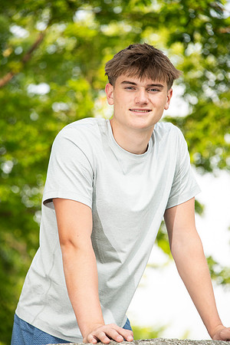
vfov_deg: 8.2
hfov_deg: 5.5
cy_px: 172
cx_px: 115
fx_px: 2396
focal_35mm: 250
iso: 320
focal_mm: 250
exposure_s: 1/160
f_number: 7.1
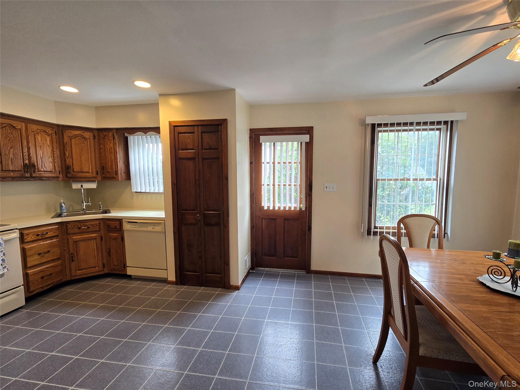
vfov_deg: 89.9
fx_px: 195
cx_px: 260
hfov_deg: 106.2
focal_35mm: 13
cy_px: 195
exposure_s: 1/60.2
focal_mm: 2.2
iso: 125
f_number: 2.2
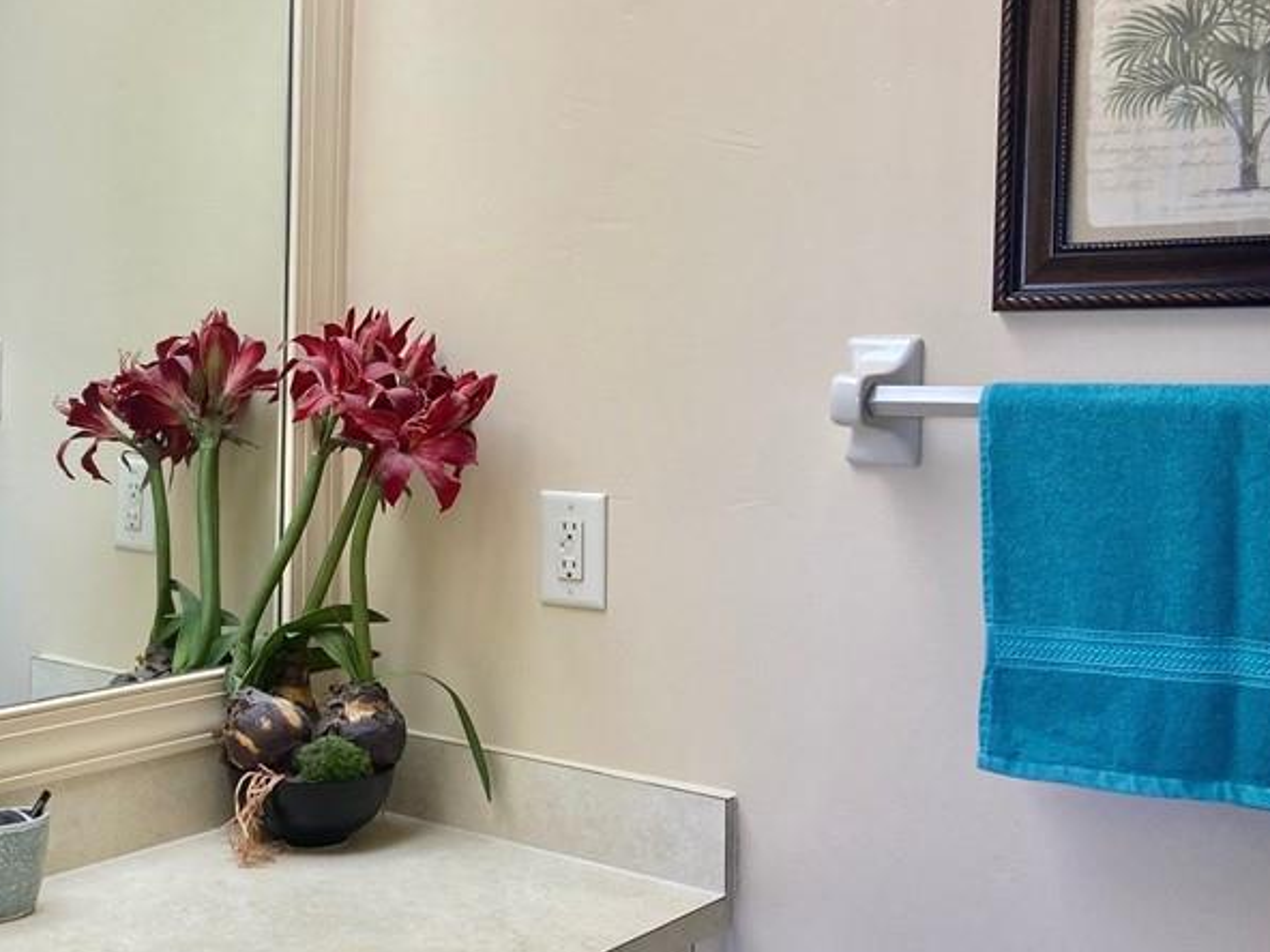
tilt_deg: -2.2
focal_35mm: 45
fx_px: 1651
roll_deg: -1.1
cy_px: 437
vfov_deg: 32.2
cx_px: 238
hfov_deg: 40.2
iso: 100
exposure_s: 1/120
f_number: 1.8
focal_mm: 4.25
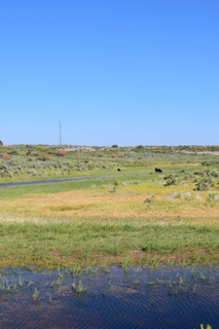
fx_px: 603
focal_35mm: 66
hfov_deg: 20.3
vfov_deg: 30.5
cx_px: 179
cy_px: 169
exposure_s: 1/500
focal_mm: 22
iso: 360
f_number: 11
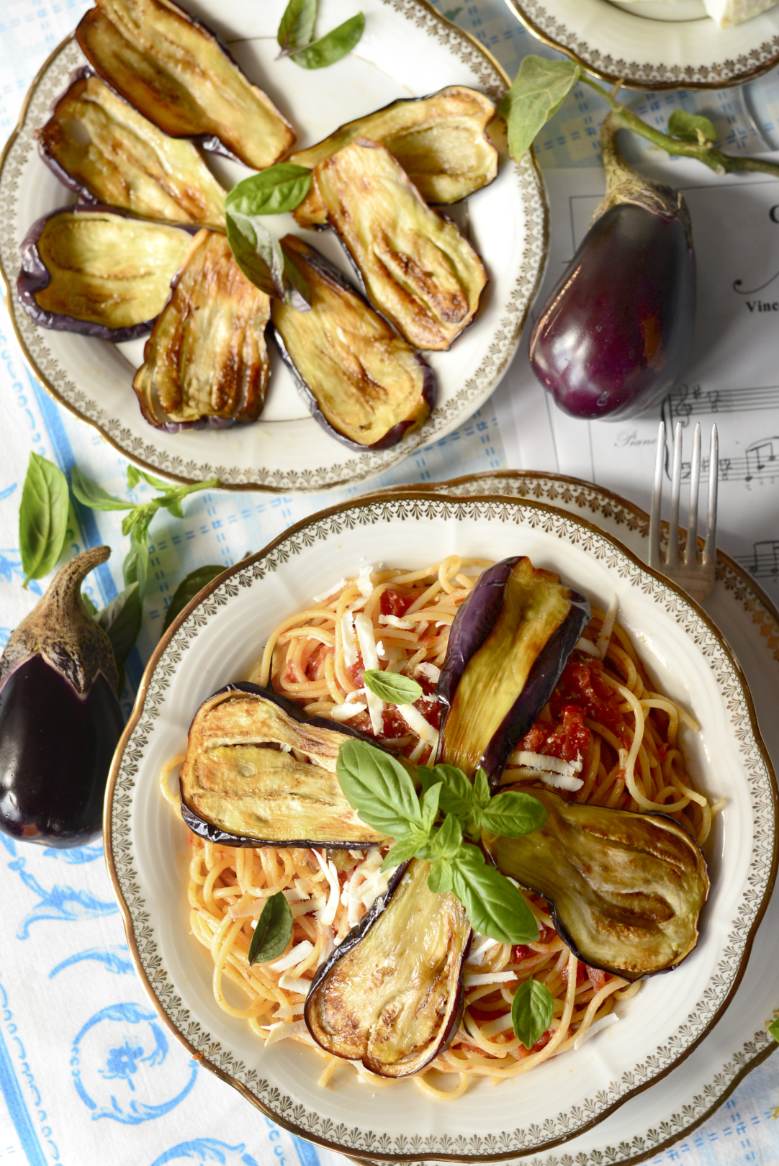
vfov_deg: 25.6
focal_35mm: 79
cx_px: 564
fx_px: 2561
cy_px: 494
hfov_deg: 17.2
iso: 320
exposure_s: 1/100
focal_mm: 50
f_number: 3.5
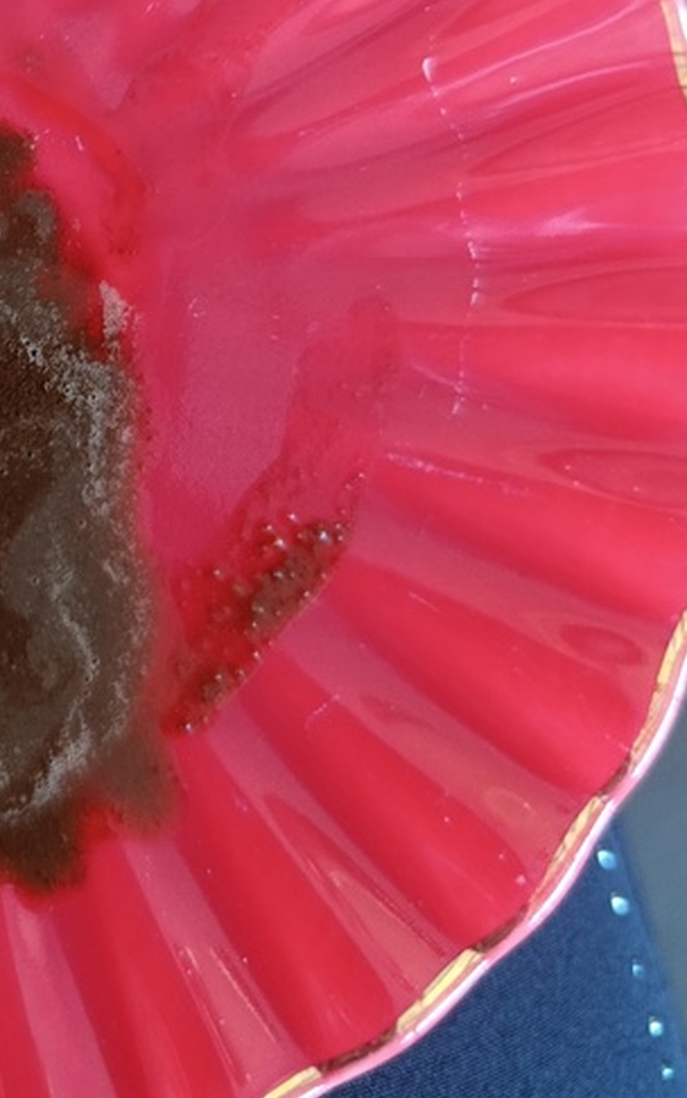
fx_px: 1377
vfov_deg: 41.4
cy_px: 206
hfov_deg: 25.8
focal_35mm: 46
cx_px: -77
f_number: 1.65
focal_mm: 6.11
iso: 980
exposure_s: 1/33.3
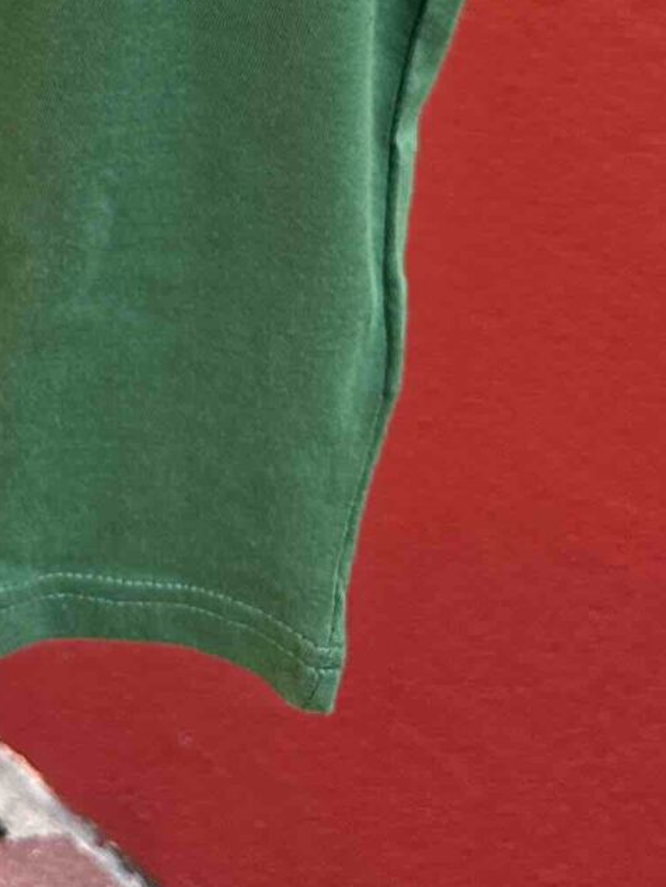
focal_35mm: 97
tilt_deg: -19.8
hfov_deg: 14.1
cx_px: -387
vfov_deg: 17.1
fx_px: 2487
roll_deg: -3.8
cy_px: -646
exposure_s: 1/299
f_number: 1.78
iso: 80
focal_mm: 6.86
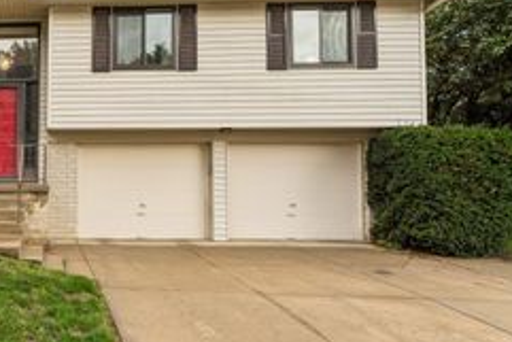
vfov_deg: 42.2
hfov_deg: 52.4
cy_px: 50
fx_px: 413
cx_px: 15
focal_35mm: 29
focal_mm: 14
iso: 200
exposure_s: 1/80
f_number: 8
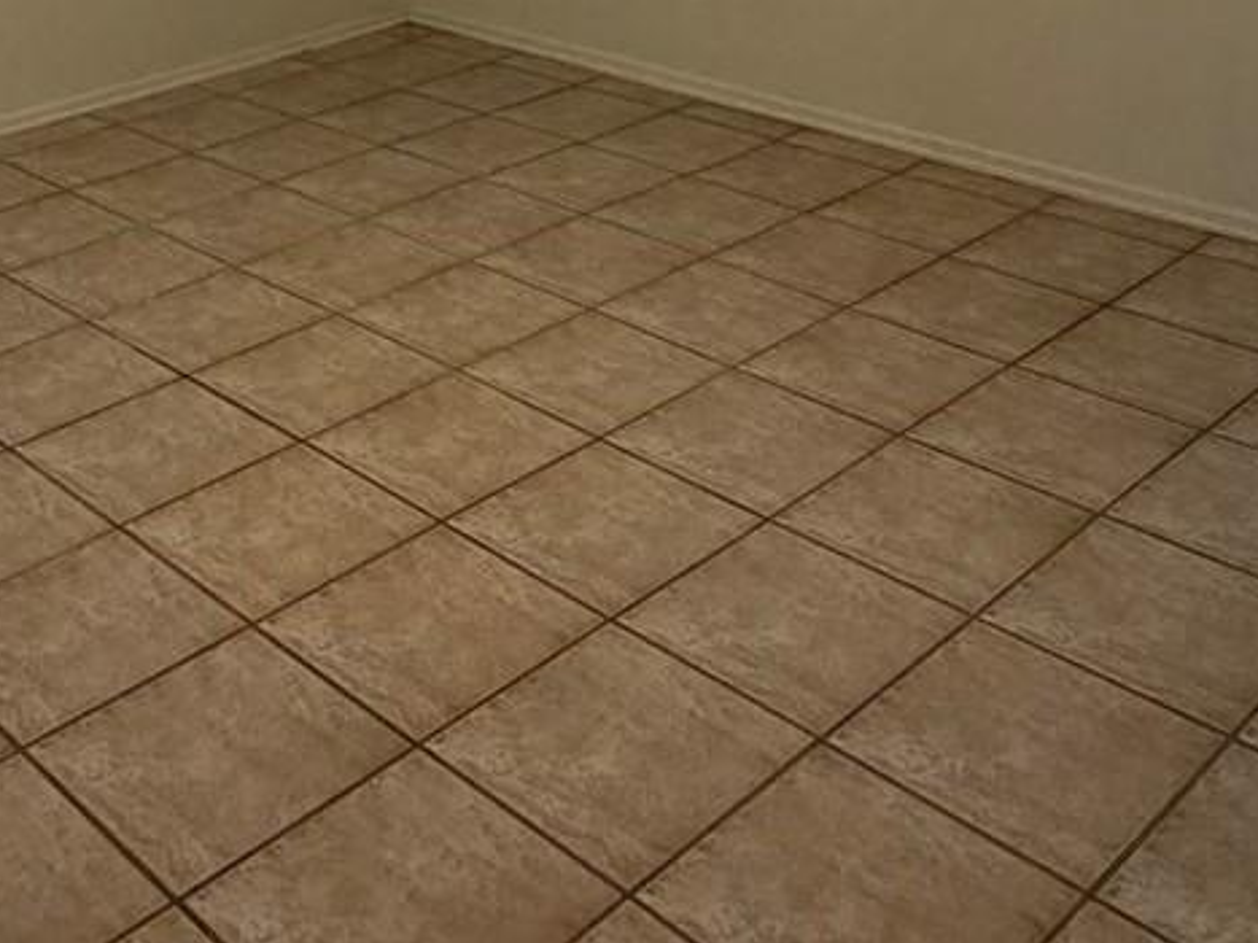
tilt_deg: -6.8
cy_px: -240
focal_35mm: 48
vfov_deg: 26.3
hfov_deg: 39.5
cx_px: 496
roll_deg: +2.1
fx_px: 1744
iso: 250
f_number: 2.2
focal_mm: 2.22
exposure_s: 1/120
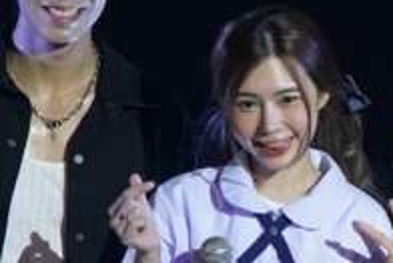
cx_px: 369
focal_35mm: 1058
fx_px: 11558
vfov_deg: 1.3
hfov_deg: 1.9
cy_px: 185
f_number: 5.6
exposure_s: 1/400
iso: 5000
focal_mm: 173
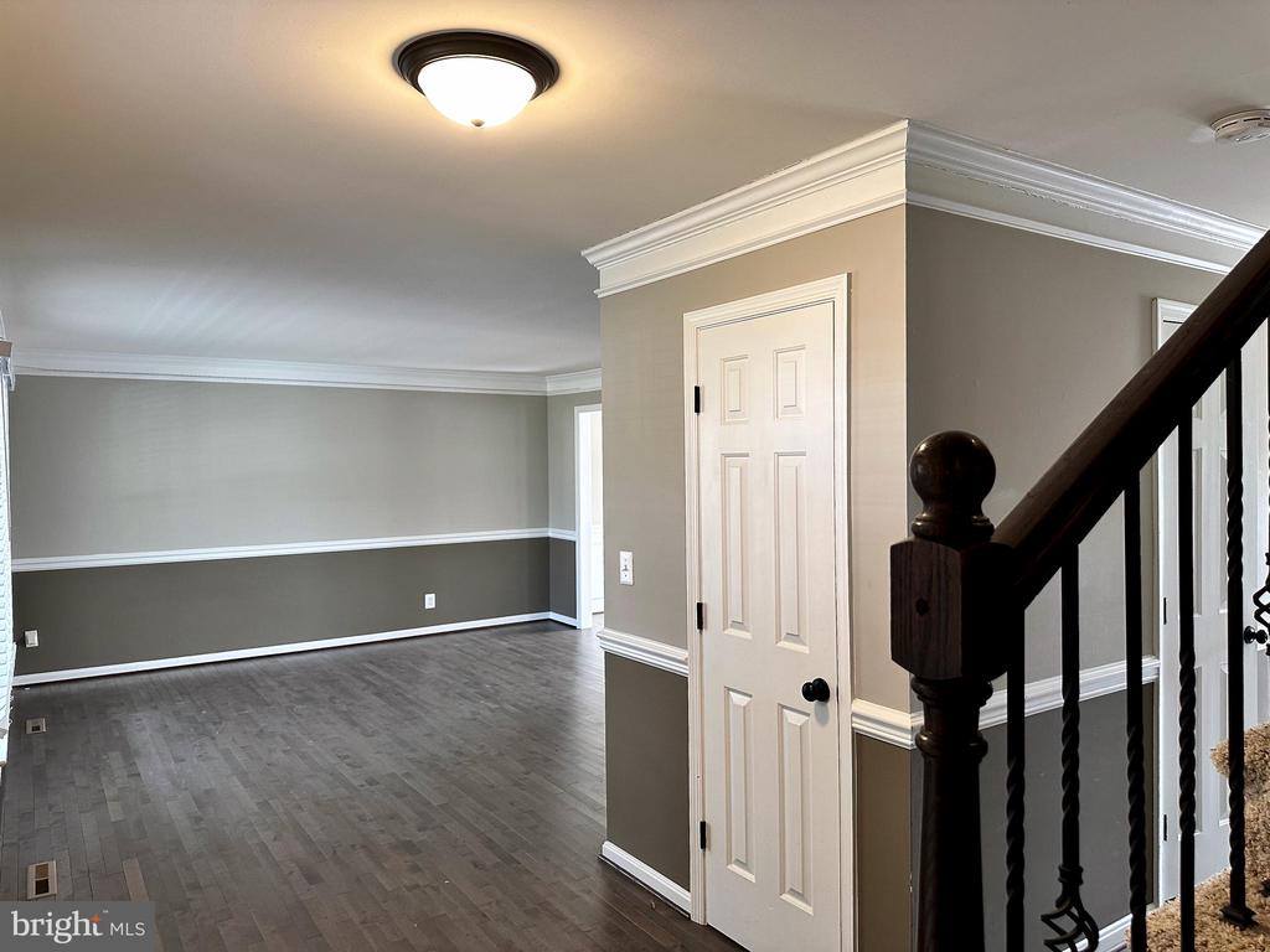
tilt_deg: -1.0
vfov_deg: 56.8
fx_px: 881
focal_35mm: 24
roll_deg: +0.4
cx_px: 635
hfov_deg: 71.6
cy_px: 476
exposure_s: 1/60
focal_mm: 6.86
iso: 160
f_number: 1.78
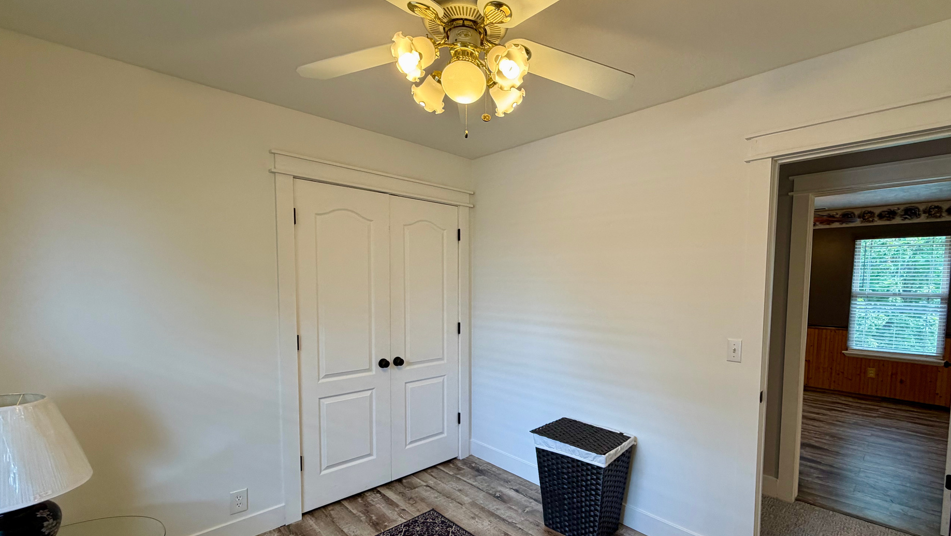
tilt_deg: -4.5
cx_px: 526
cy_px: 313
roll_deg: -0.5
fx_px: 429
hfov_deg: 95.6
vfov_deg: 63.5
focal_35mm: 17
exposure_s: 1/120
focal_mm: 2.22
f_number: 2.2
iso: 160
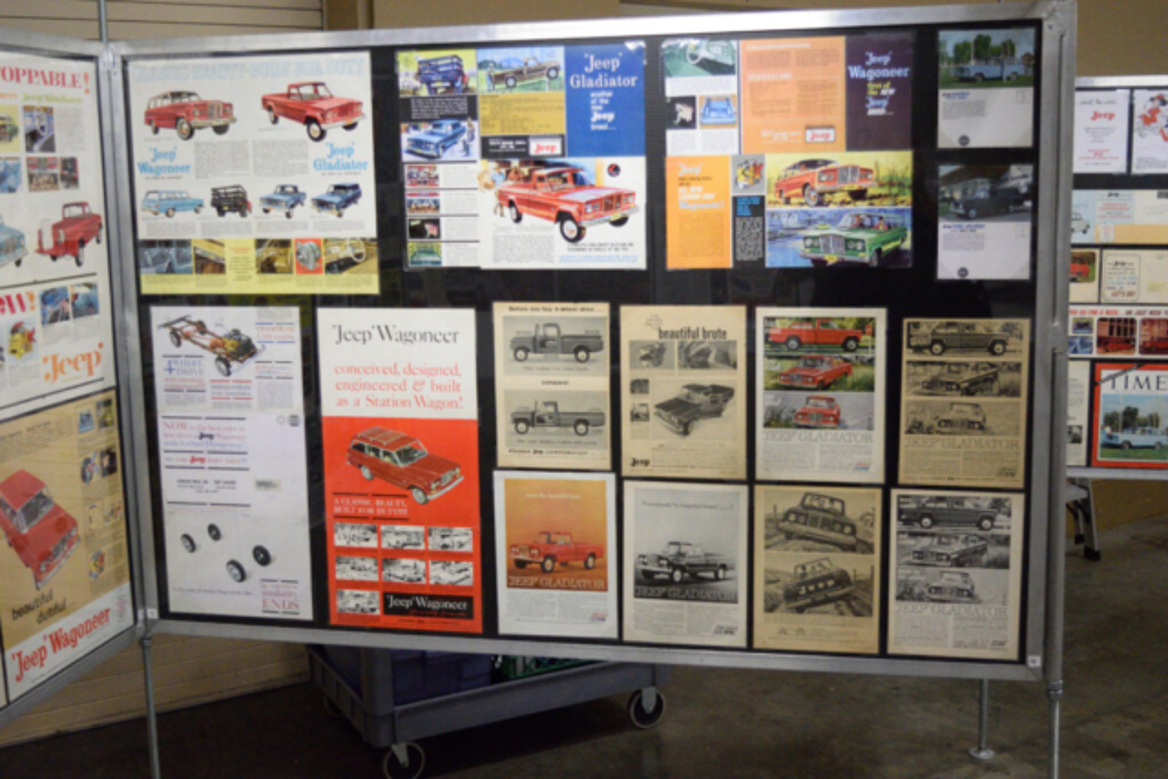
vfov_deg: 31.9
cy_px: 390
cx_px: 584
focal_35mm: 42
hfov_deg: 46.4
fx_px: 1363
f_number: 4.2
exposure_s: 1/400
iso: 3200
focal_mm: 28
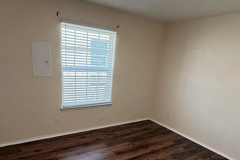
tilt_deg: -18.0
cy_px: 111
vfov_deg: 51.8
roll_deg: -4.8
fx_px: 160
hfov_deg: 73.6
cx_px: 111
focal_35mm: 24
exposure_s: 1/99
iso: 100
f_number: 2.2
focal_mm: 2.22
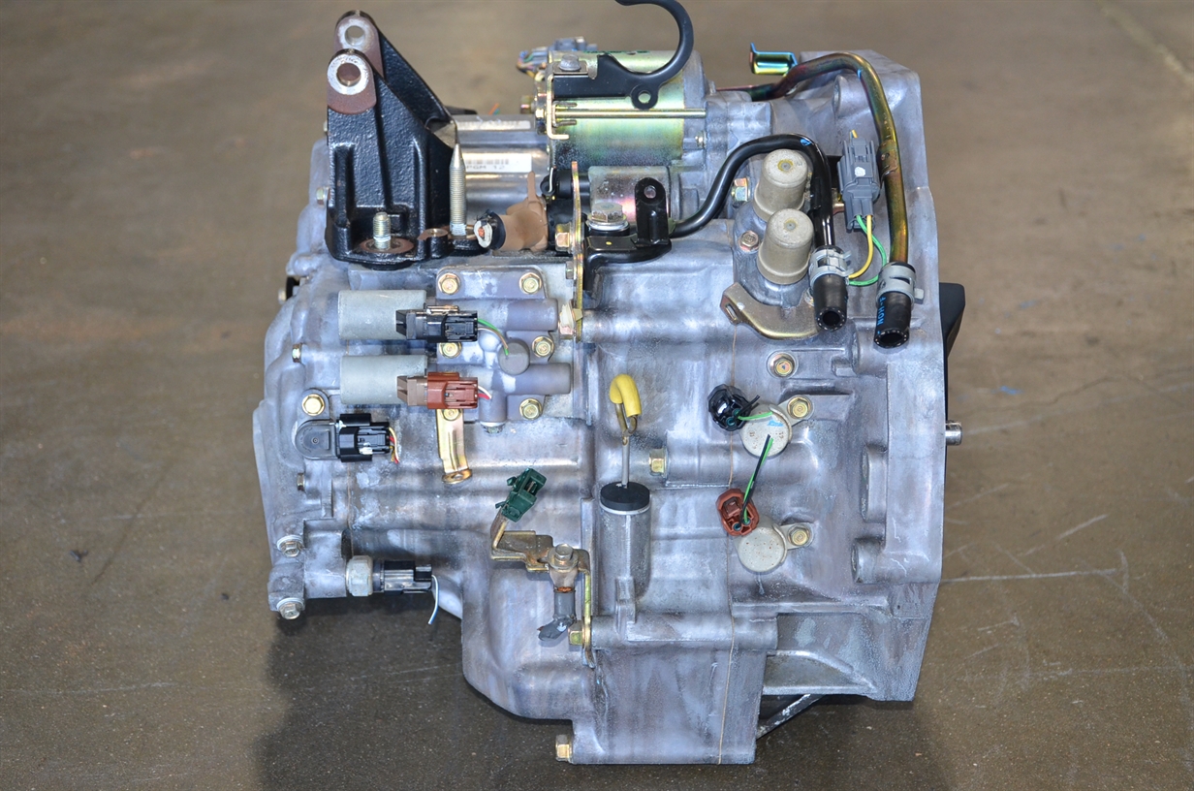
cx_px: 597
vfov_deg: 21.5
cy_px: 396
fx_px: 2085
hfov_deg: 32.0
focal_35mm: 63
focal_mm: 42
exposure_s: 1/60
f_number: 4.5
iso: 800
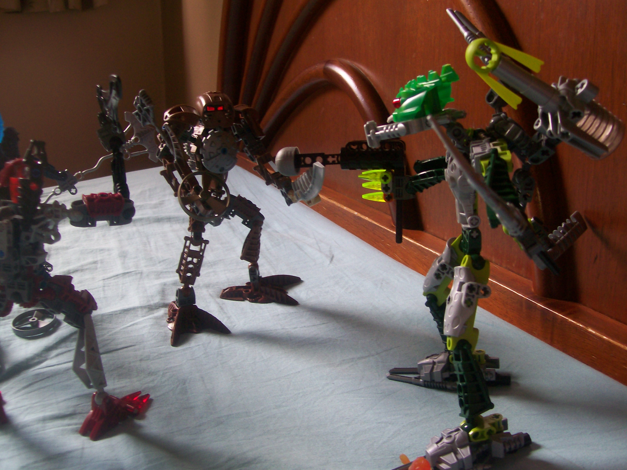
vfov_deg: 39.7
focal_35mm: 36
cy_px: 235
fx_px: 652
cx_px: 314
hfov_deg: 51.4
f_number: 2.7
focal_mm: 6
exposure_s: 1/32.1
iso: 80
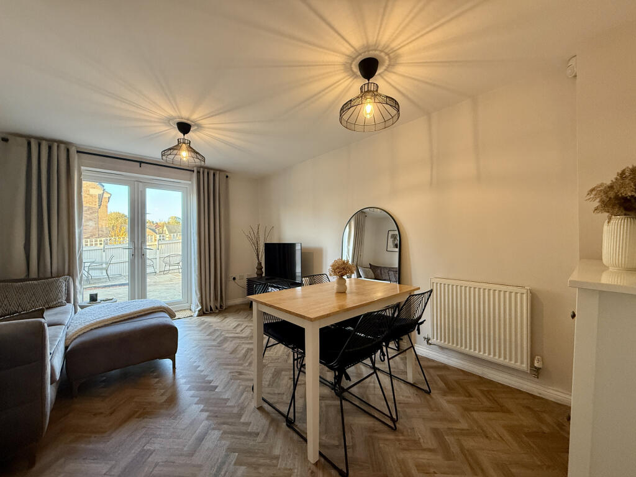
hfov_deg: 102.1
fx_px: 257
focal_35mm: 14
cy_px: 238
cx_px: 318
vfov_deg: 85.7
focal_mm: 2.22
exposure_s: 1/65
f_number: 2.2
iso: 400
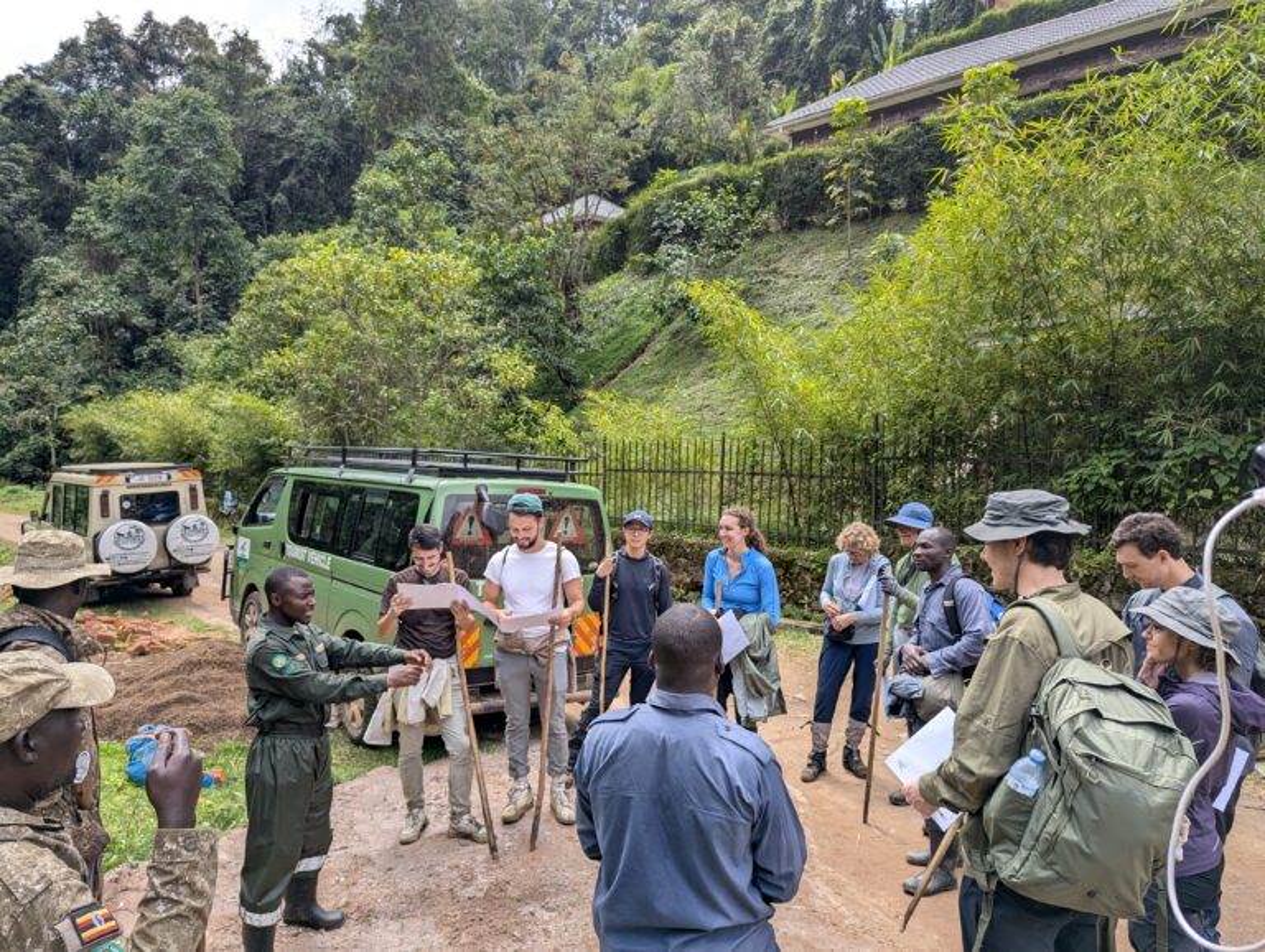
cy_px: 476
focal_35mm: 24
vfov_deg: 56.9
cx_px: 632
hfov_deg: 71.5
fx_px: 878
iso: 40
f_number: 1.85
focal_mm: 6.81
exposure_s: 1/555
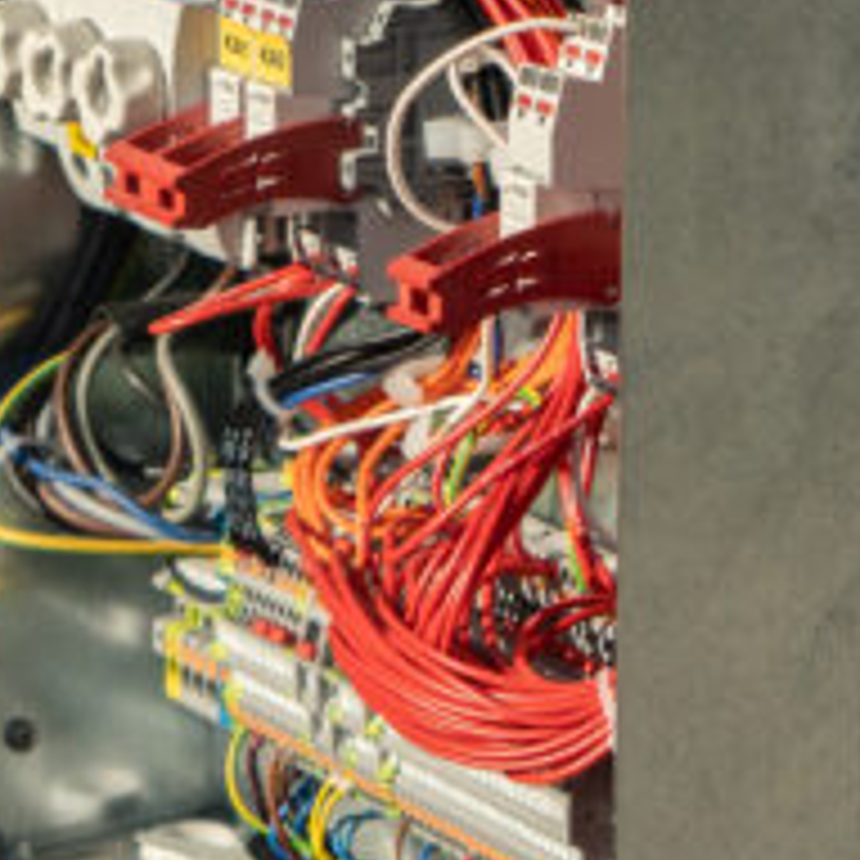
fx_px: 5003
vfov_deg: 9.7
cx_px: 401
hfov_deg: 9.8
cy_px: -106
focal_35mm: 178
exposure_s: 1/800
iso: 250
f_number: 5.6
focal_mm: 39
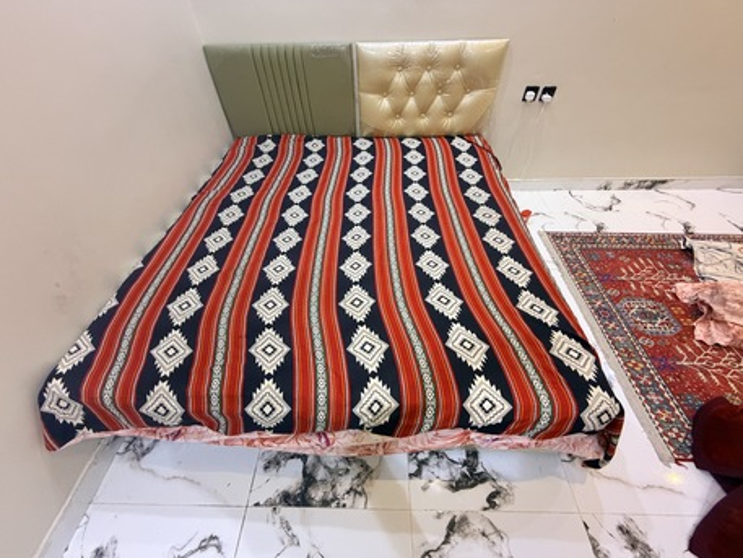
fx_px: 301
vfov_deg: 85.7
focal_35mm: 14
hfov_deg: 102.0
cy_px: 279
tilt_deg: -46.6
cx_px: 372
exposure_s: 1/60
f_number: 2.2
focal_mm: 2.22
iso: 400
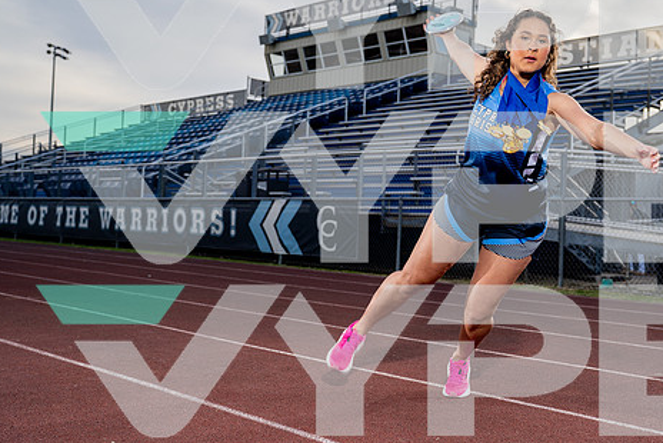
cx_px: 404
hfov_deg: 43.3
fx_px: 829
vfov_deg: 29.9
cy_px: 188
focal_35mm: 45
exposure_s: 1/250
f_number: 4
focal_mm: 36
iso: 100
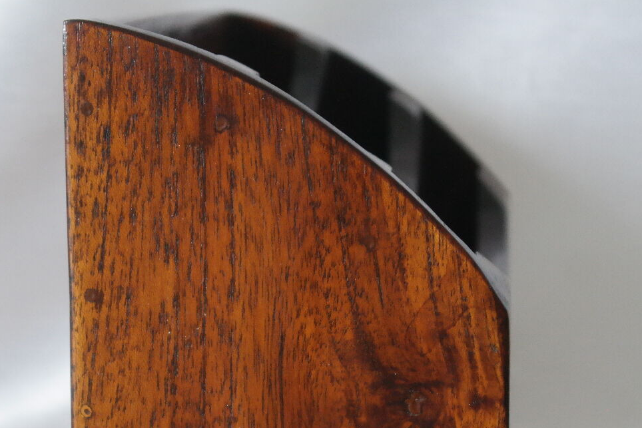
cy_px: 377
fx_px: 2461
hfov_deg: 14.9
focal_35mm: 138
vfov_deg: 9.9
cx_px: 303
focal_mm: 50
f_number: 5.6
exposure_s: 1/30
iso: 1600
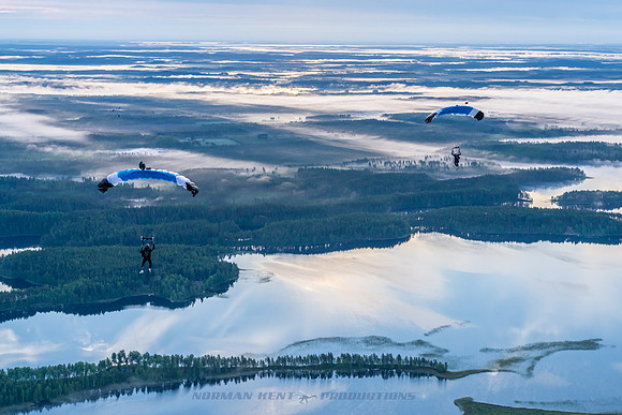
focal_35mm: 56
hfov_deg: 35.5
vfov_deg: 24.2
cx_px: 350
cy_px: 201
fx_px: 969
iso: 1000
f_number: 4
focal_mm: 46
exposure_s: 1/2000
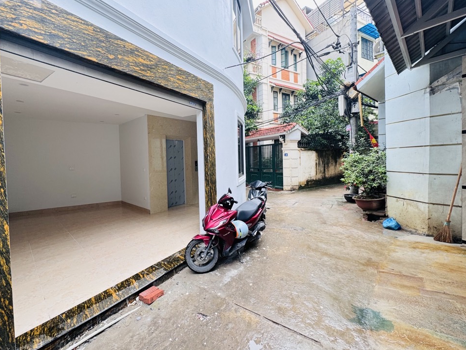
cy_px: 164
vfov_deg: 81.7
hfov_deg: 98.1
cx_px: 221
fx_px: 202
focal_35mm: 15
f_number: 2.2
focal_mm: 2.22
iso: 50
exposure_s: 1/99
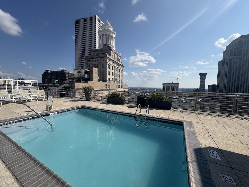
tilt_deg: -3.6
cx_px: 124
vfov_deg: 85.7
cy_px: 94
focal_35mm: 14
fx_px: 101
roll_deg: -0.3
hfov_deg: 102.1
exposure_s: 1/3717
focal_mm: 2.22
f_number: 2.2
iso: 50
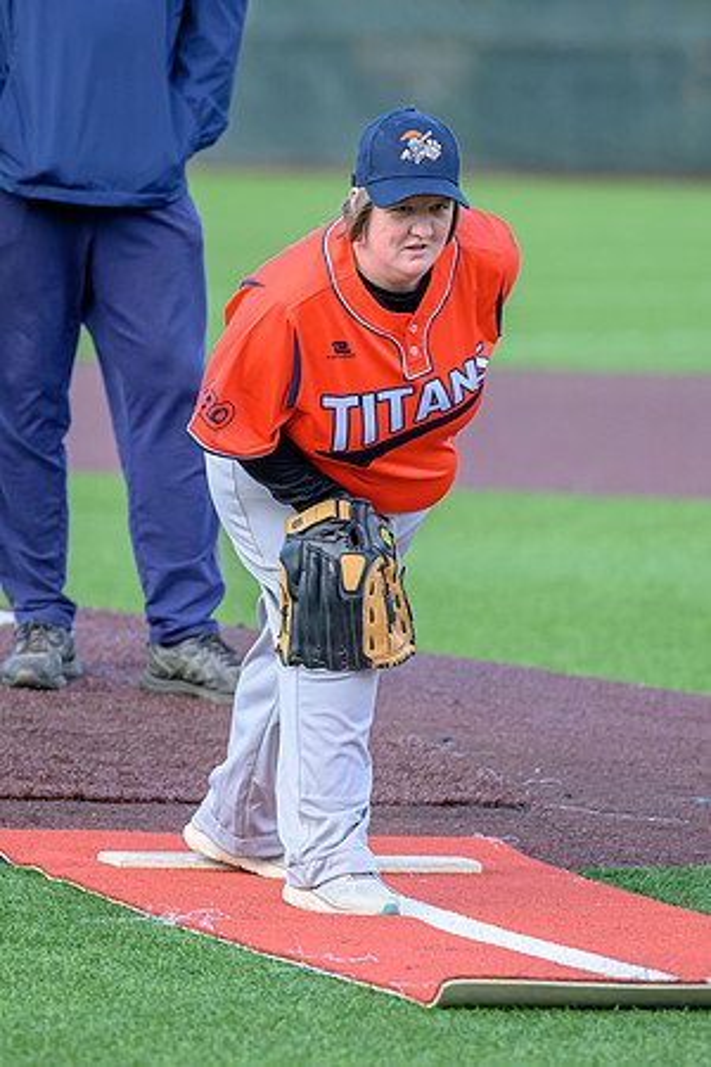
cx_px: 351
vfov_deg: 4.5
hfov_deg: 3.0
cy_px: 561
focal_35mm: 457
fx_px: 13525
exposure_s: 1/2000
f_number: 3.2
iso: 900
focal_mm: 200
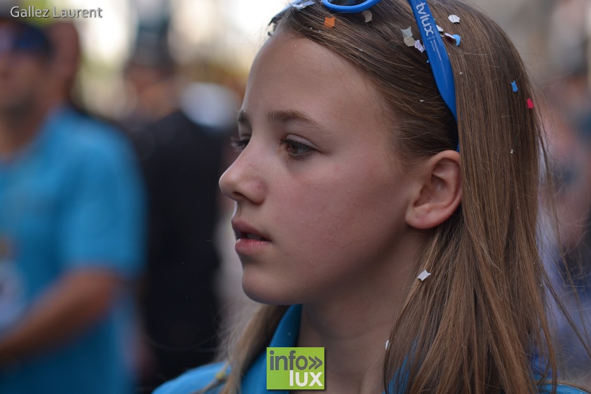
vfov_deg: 12.7
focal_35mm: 108
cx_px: 296
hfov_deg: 18.9
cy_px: 197
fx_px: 1773
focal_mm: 72
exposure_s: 1/400
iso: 100
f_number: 2.8
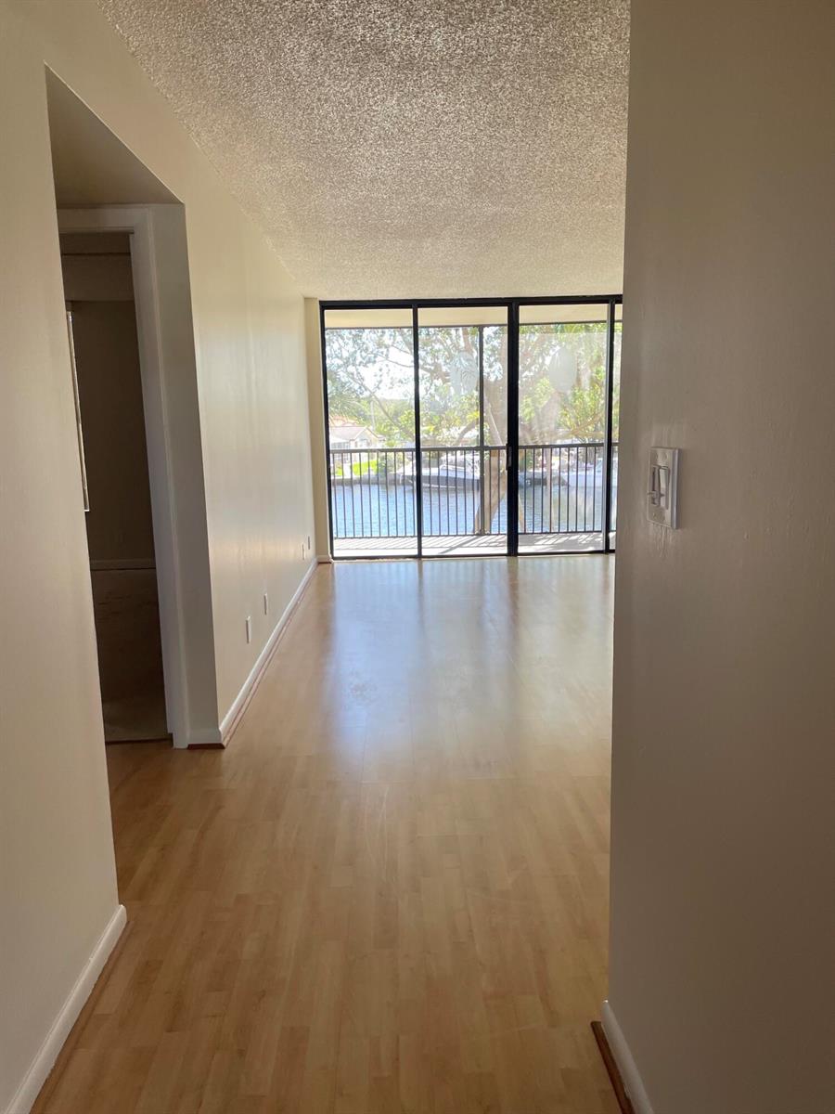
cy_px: 557
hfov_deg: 53.1
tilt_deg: -8.3
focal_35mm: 26
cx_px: 418
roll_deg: +1.4
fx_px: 836
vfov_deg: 67.3
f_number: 1.6
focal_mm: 4.2
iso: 40
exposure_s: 1/121
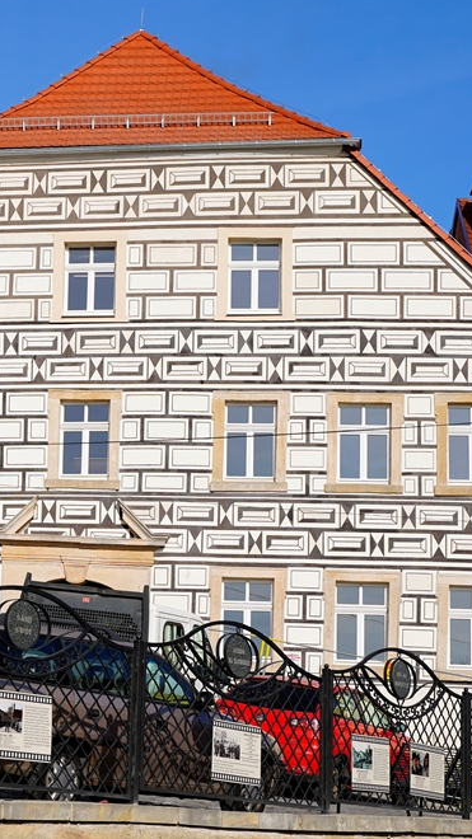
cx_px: -59
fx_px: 1625
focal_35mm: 73
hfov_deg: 16.0
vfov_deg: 29.0
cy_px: 416
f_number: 5.6
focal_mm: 46
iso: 100
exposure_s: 1/800
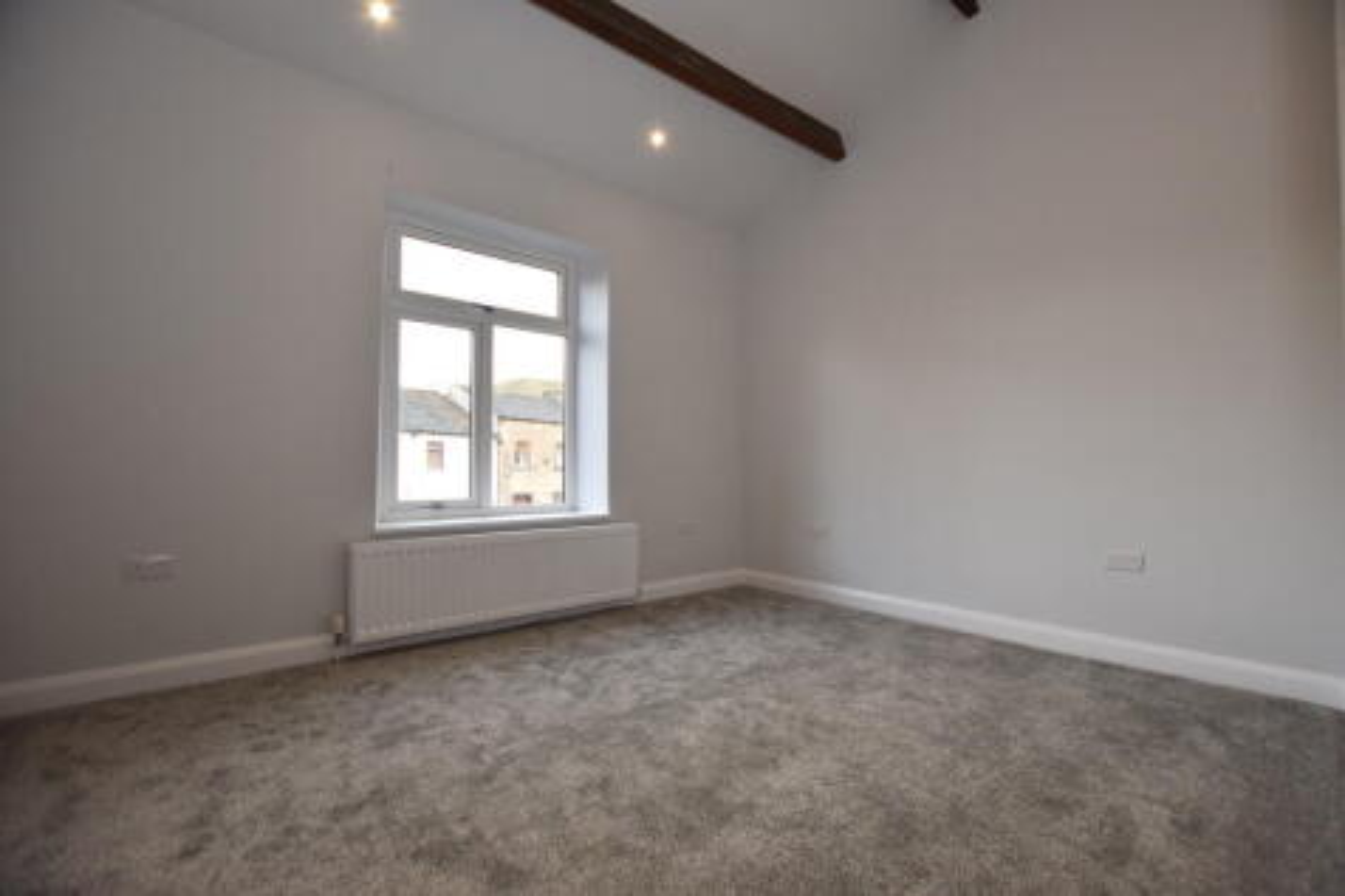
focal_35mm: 15
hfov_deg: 100.4
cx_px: 672
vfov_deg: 77.3
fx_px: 560
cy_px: 448
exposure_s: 1/125
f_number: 3.5
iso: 500
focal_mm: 10
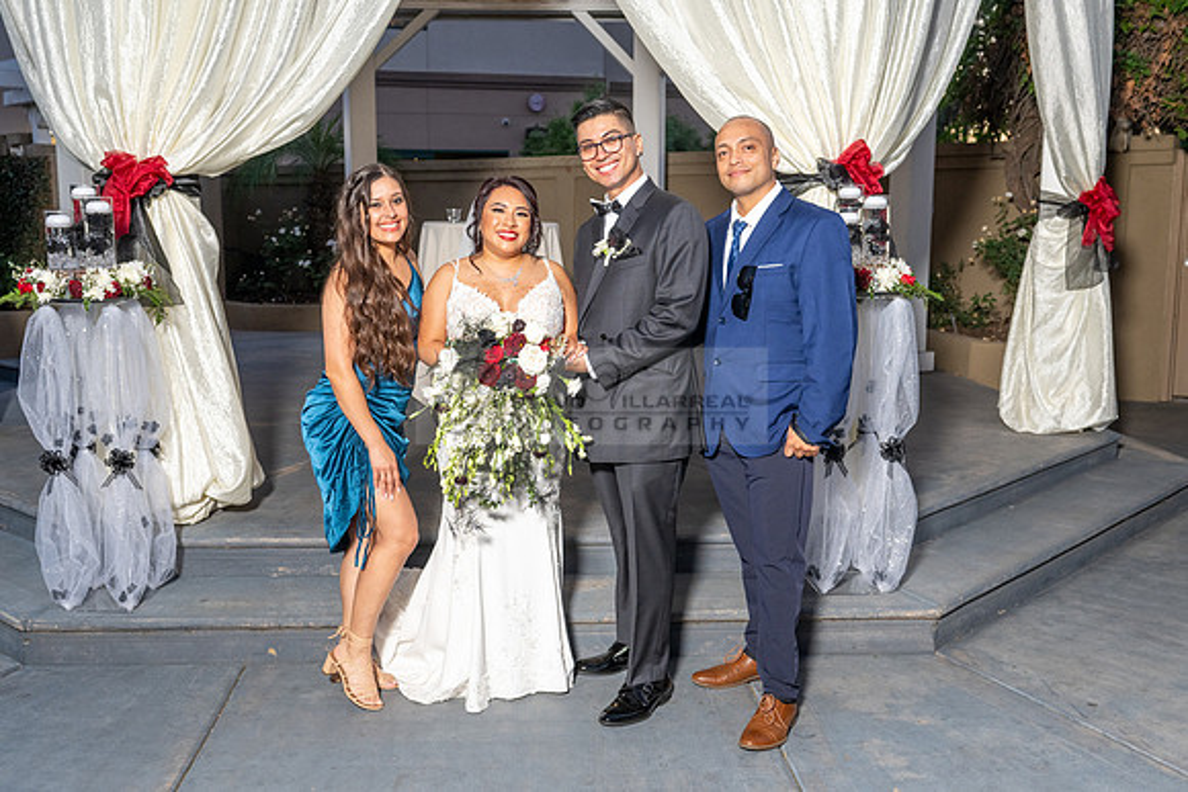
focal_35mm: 36
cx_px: 556
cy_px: 386
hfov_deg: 52.5
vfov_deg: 36.5
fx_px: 1203
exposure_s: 1/200
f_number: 4.5
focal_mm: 32
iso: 640
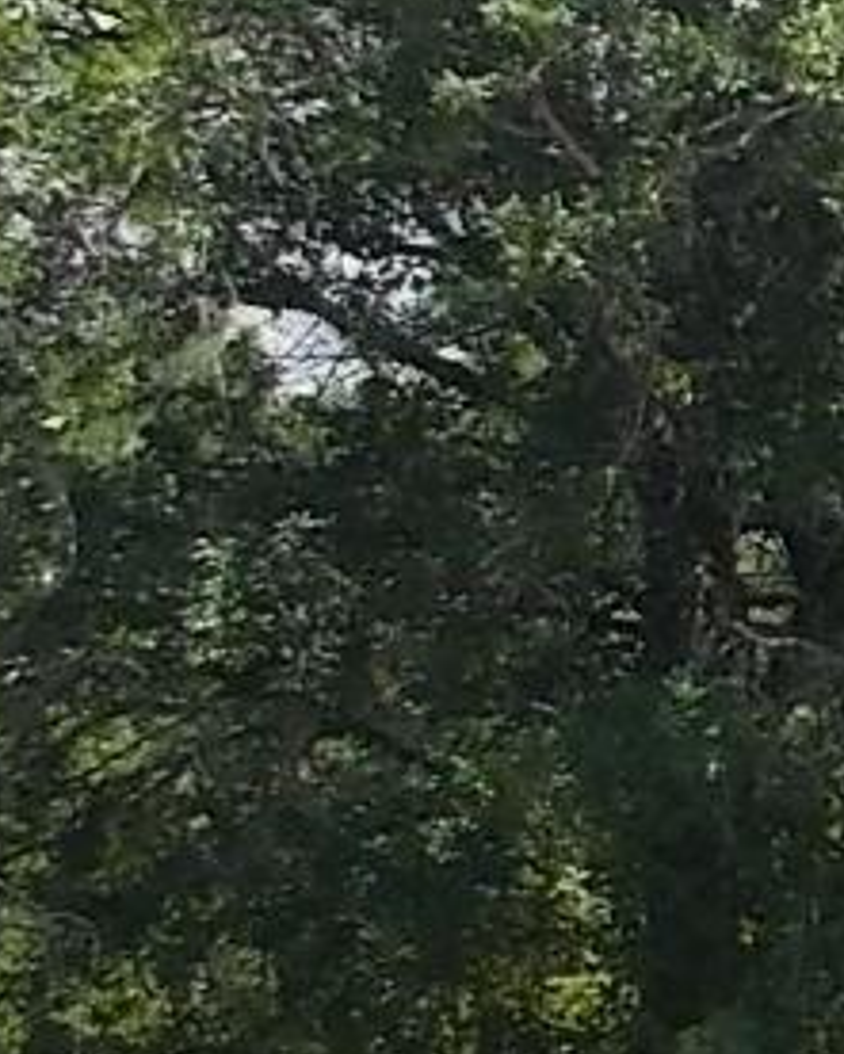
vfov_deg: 11.7
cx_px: 2204
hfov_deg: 8.4
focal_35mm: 164
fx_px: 5118
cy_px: 802
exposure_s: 1/640
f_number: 3.3
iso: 80
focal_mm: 4.1
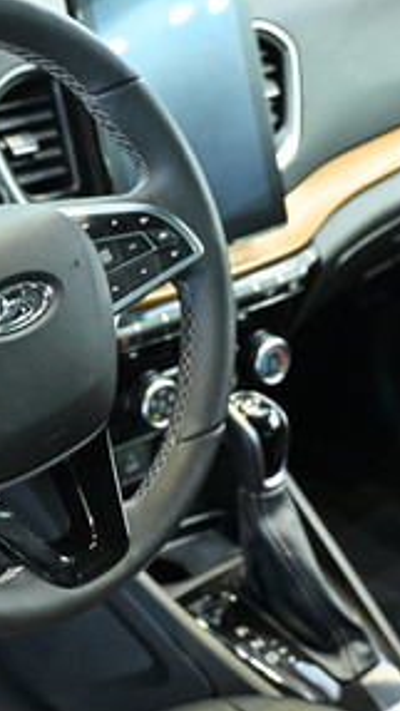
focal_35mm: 66
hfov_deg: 17.2
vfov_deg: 31.9
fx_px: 1244
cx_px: -124
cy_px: 389
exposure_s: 1/60
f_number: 5.6
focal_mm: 36
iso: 5000
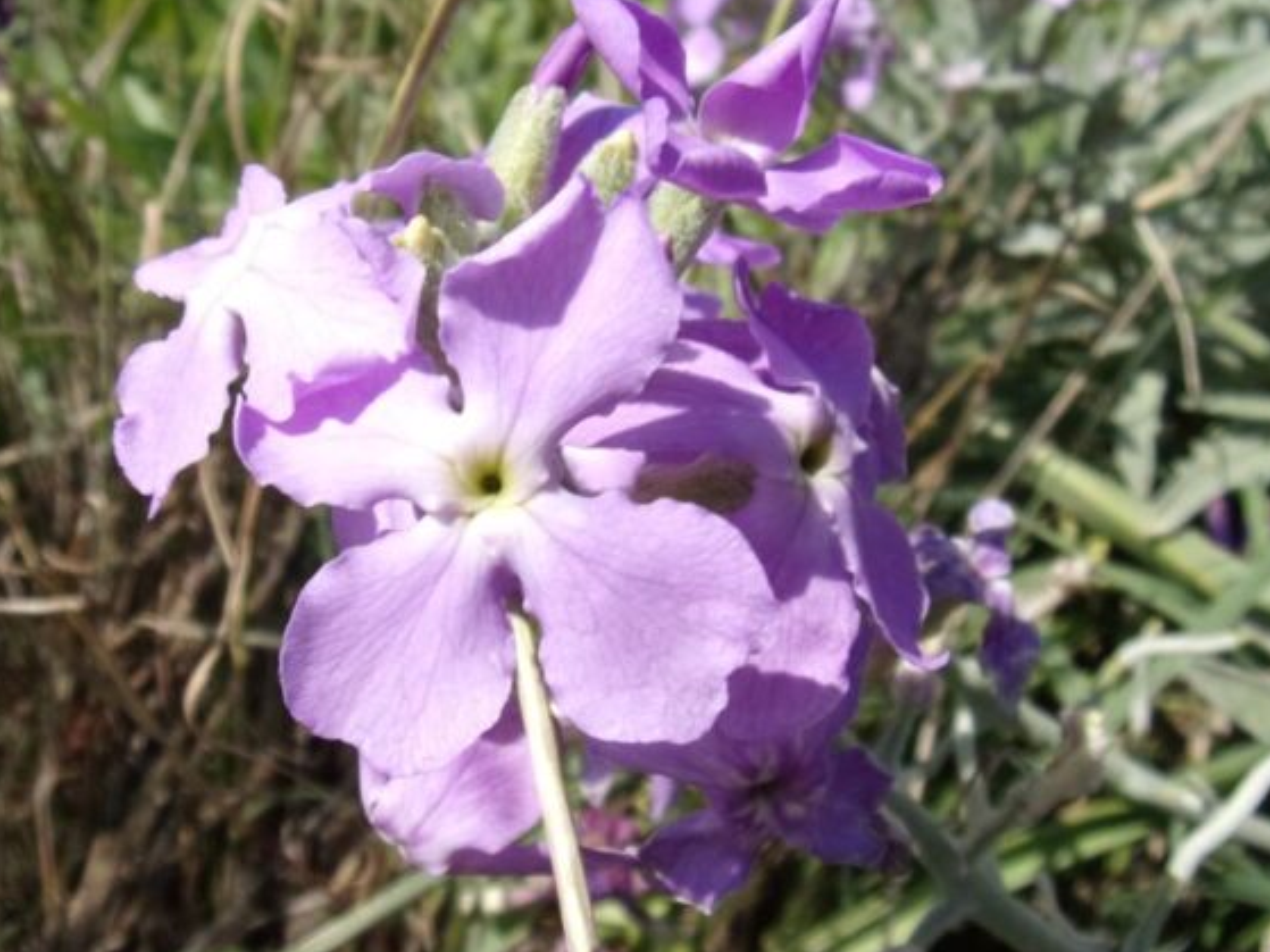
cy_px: 500
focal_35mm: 33
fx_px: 1210
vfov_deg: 42.9
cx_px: 495
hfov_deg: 54.9
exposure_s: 1/100
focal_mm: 4.3
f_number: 10.8
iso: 80
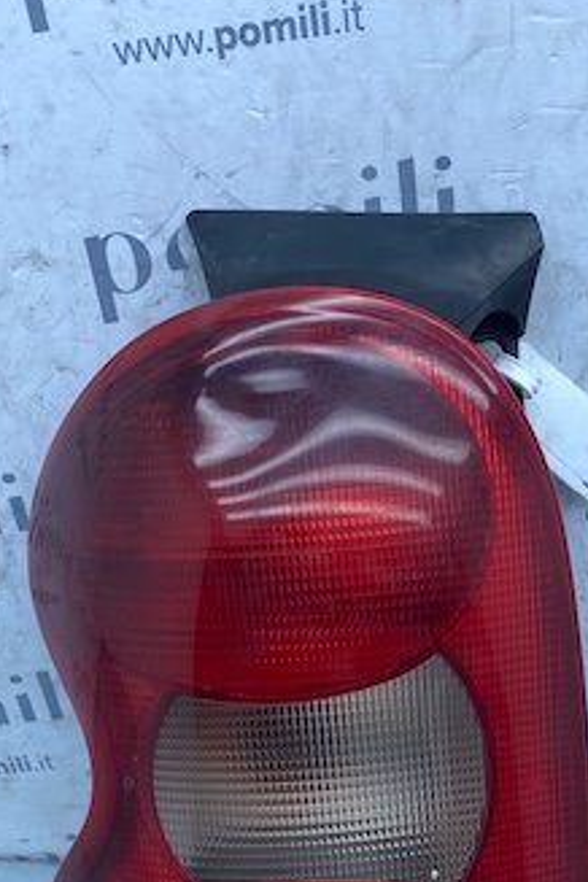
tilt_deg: -43.3
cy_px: 844
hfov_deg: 25.5
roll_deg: -5.0
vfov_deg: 34.7
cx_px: 332
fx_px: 1298
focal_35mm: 53
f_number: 1.8
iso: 32
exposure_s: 1/693
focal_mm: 4.25
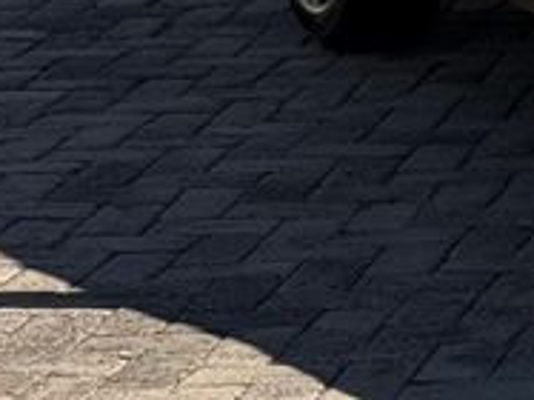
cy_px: -240
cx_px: 1139
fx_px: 3207
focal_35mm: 208
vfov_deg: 7.0
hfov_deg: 8.9
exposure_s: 1/5587
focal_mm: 6.76
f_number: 1.78
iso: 64
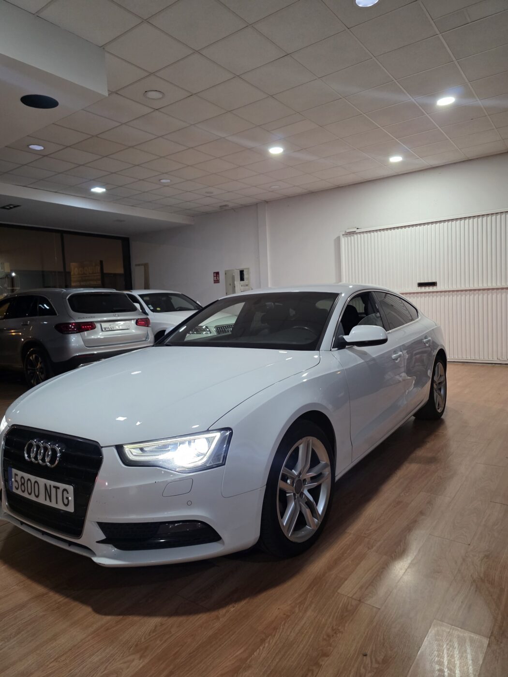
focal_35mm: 23
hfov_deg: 58.9
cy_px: 338
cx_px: 254
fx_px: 450
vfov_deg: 73.9
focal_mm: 6.3
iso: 640
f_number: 1.7
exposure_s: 1/100
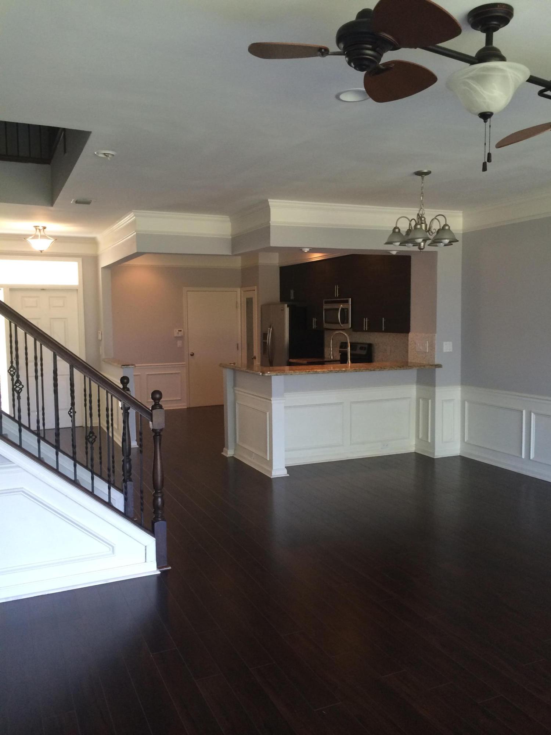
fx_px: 637
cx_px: 276
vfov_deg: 60.0
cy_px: 368
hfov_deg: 46.8
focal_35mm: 30
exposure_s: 1/30
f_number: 2.2
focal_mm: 4.12
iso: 64
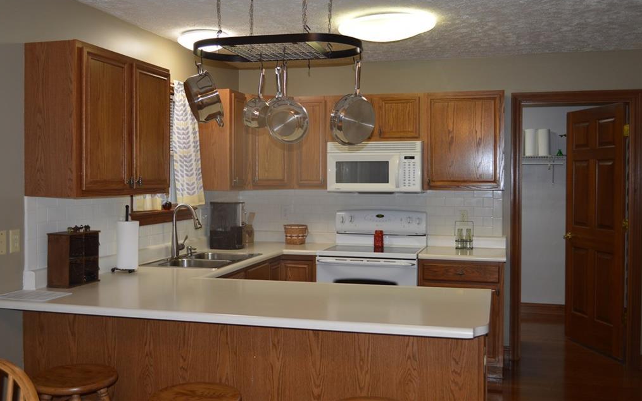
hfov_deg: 52.7
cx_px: 319
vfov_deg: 34.4
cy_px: 187
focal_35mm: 37
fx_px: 647
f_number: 4
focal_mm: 24
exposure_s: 1/60
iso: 400
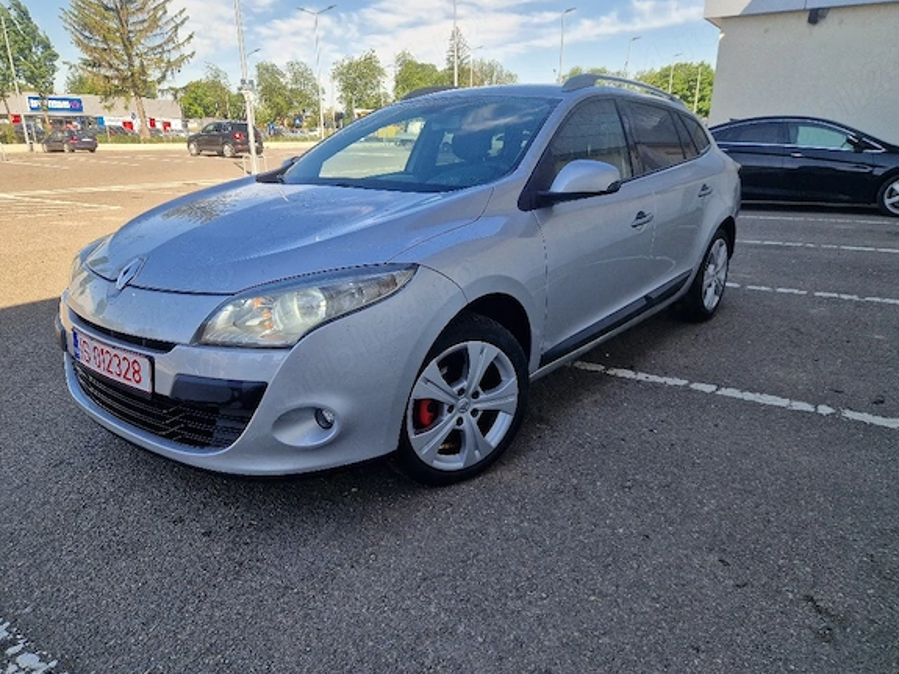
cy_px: 342
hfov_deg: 71.6
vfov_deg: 56.8
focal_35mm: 24
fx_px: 623
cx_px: 439
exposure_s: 1/588
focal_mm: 5.4
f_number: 1.8
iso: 50
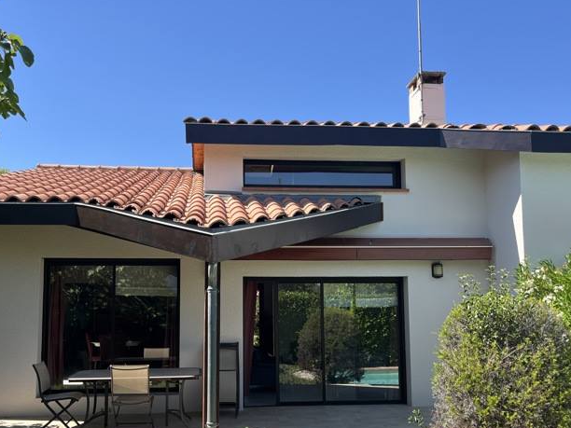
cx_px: 264
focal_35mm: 34
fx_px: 561
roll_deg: +1.2
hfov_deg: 53.9
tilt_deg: +6.0
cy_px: 273
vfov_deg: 41.4
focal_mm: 5.1
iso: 50
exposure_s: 1/1422
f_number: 1.6
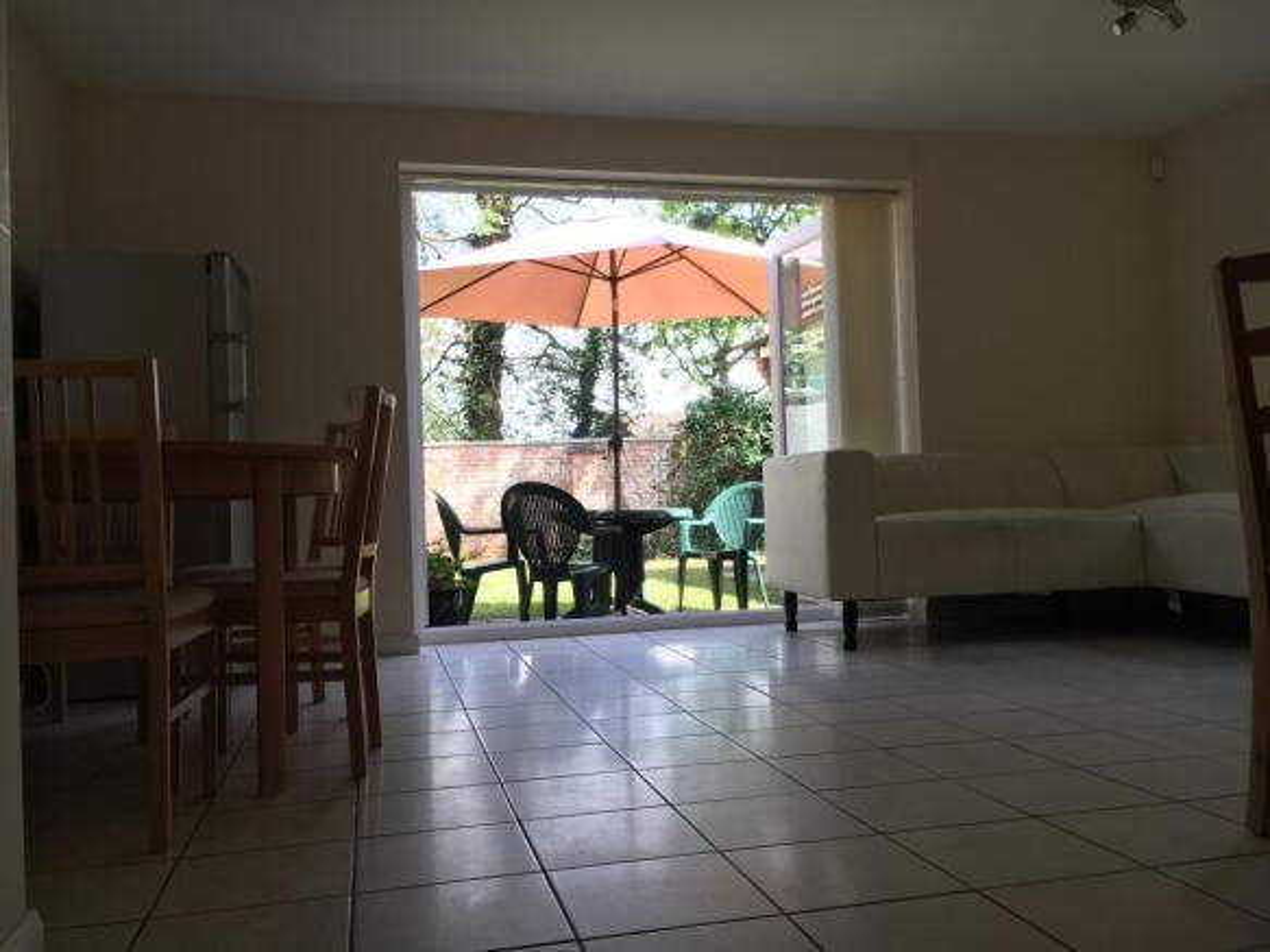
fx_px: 1064
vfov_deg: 48.2
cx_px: 635
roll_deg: +2.2
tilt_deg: +0.7
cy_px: 476
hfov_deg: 61.7
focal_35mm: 29
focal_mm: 4.15
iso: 25
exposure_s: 1/135
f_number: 2.2
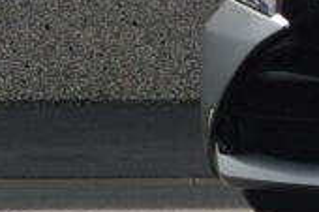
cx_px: 743
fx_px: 4152
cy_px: 7
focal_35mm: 469
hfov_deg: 4.3
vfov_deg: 2.9
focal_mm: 52
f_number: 8
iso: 100
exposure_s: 1/200
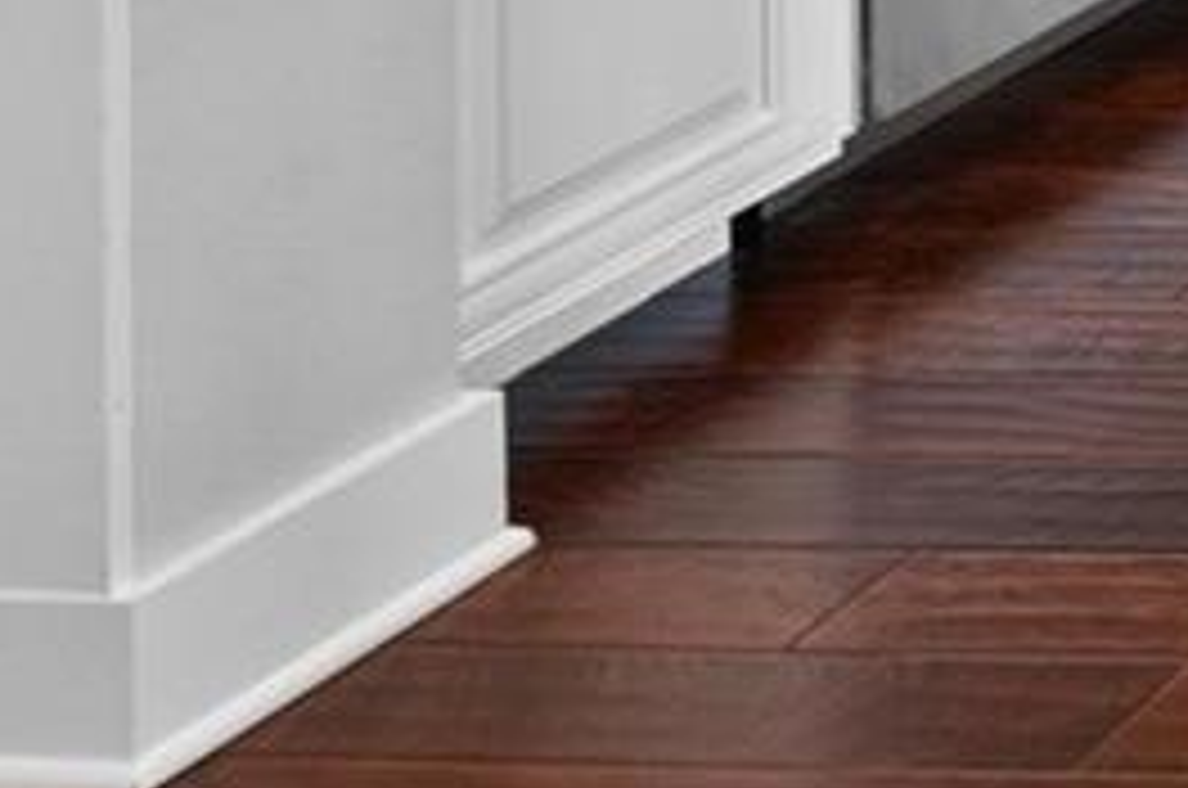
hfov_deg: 13.7
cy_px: -1175
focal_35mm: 85
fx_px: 2800
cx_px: 3082
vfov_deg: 12.3
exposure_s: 1/5
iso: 400
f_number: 8
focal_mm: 14
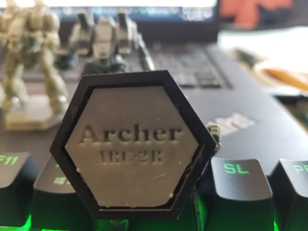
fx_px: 231
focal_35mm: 26
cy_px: 116
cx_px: 154
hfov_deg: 67.3
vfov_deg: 53.1
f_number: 1.7
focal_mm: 4.25
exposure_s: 1/10
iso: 250
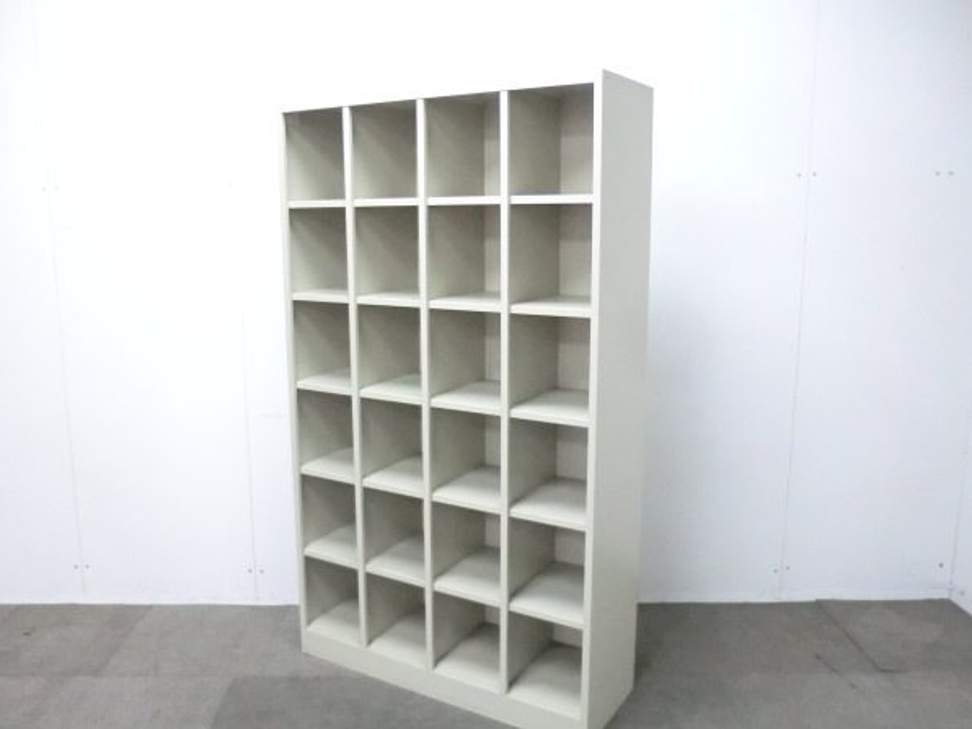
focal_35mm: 29
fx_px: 814
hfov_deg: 61.6
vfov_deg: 48.2
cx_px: 463
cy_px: 365
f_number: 3.2
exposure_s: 1/50
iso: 800
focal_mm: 4.9
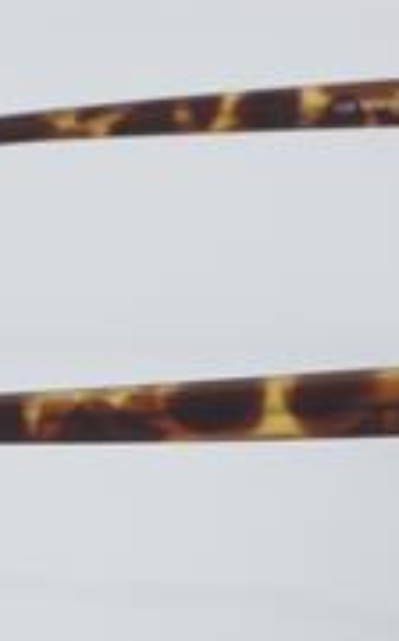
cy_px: 370
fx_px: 2967
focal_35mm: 170
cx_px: 103
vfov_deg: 12.3
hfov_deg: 7.7
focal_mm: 50
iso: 100
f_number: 32
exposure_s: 1/3
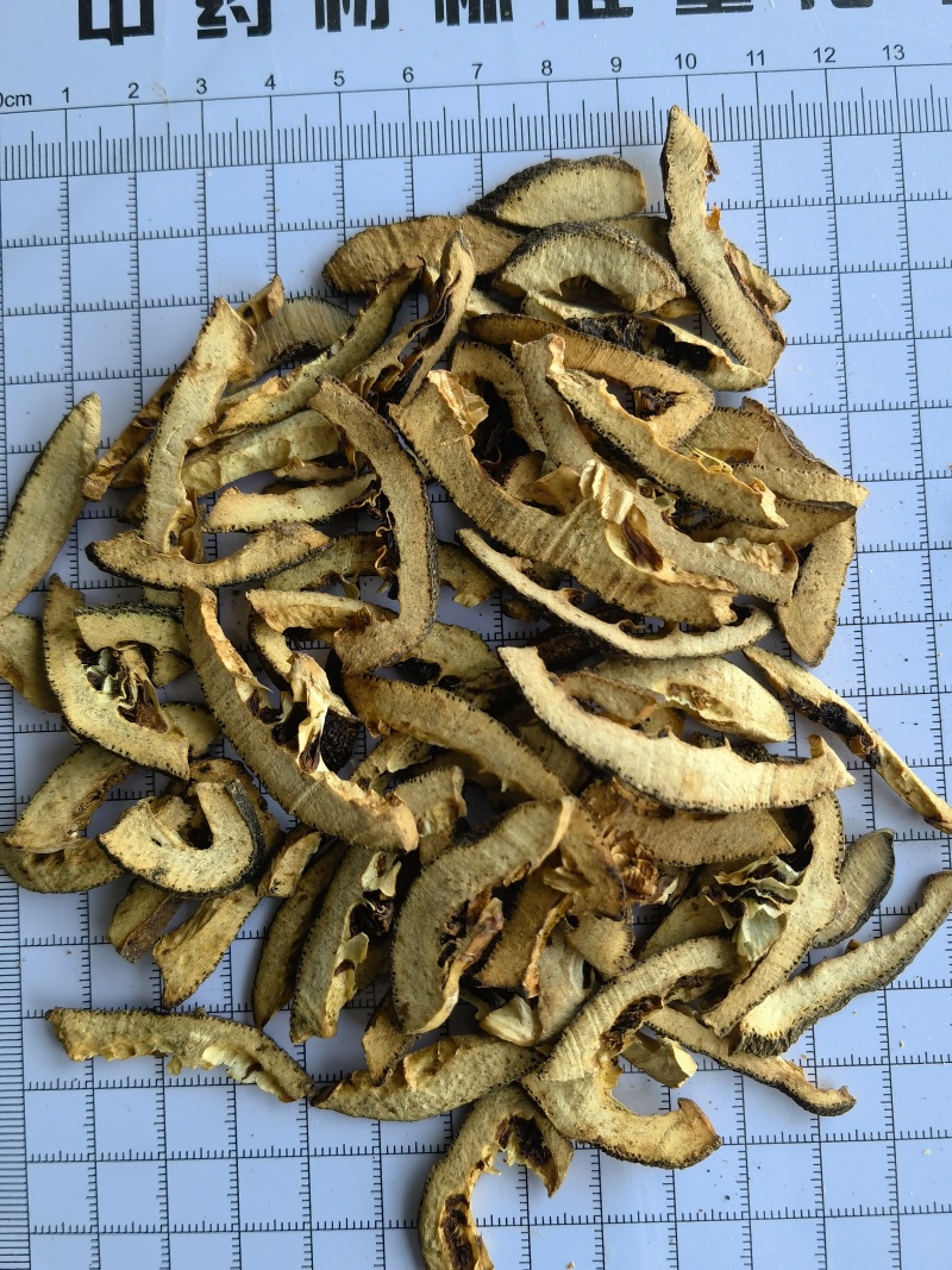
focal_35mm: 27
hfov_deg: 51.3
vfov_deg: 65.3
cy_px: 635
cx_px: 476
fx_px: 990
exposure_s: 1/299
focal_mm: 5.54
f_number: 1.8
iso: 400
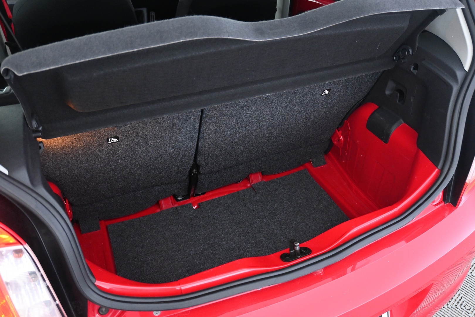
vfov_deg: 44.6
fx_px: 386
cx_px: 238
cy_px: 158
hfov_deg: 63.2
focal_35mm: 29
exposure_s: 1/30
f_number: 3.8
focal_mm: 19.5
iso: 2500
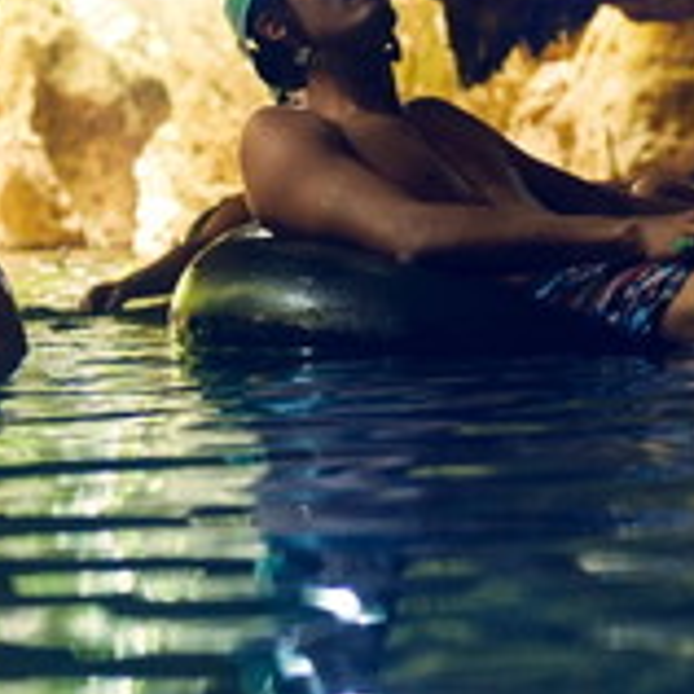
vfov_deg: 11.3
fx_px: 3516
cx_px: 408
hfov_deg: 11.3
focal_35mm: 155
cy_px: 246
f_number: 3.5
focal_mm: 48
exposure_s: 1/60
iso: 1600
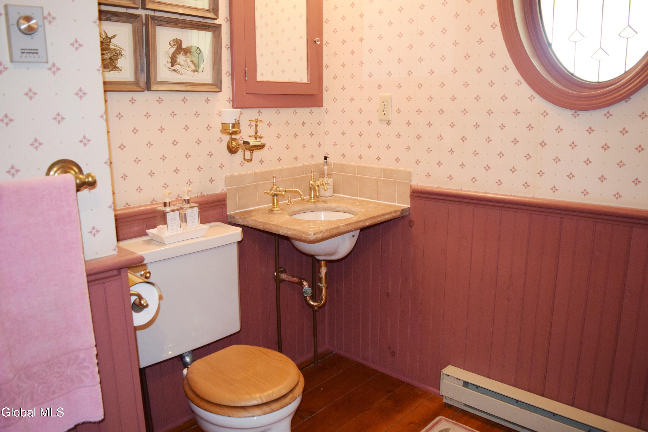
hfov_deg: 67.4
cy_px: 216
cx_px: 324
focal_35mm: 27
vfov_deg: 47.9
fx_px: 486
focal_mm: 18
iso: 1800
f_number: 3.5
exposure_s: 1/60
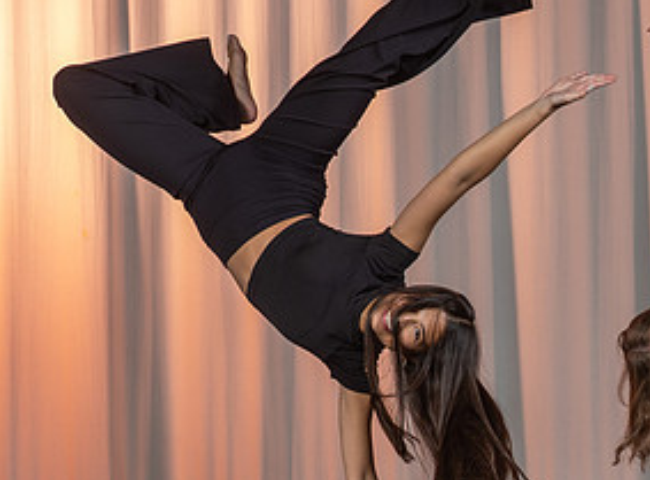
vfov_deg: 4.7
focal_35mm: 312
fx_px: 5826
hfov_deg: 6.4
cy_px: 520
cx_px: 677
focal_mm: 70
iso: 125
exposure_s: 1/160
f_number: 4
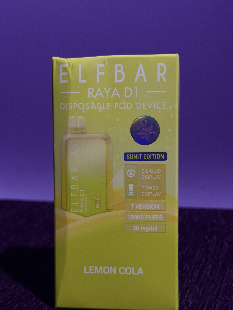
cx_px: 122
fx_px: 547
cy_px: 181
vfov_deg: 31.6
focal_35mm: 61
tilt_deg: -8.8
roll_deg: -0.2
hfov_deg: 24.0
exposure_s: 1/42
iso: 250
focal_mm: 6.76
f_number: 1.78
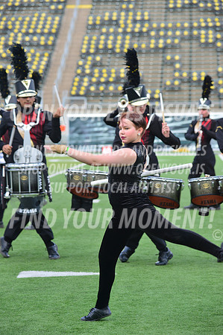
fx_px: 1304
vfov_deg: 14.7
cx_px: 112
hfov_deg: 9.8
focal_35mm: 140
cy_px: 168
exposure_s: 1/500
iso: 200
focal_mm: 140
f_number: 5.6
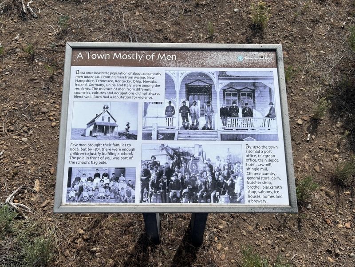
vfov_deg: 53.1
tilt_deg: -48.9
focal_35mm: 26
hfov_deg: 67.3
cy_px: 134
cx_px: 178
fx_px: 267
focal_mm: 5.96
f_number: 1.6
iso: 50
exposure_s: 1/5618
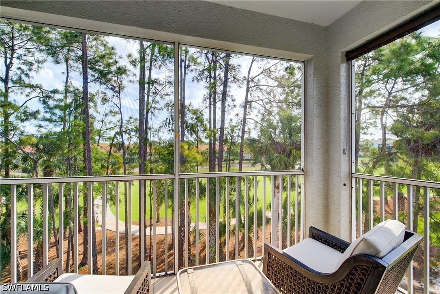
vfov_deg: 73.8
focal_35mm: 16
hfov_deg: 96.7
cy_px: 147
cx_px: 220
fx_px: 196
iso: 100
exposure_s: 1/40
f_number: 8
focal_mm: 16
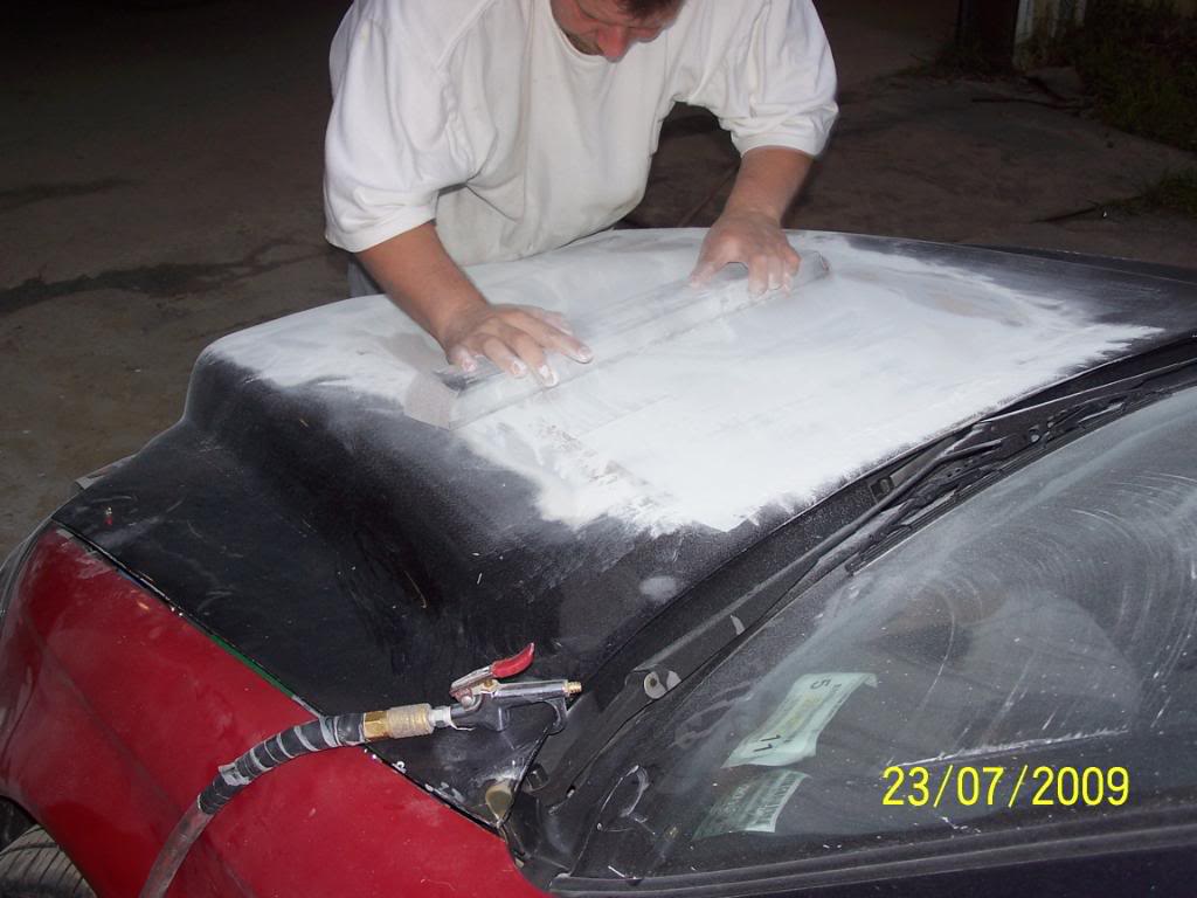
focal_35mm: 51
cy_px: 449
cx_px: 598
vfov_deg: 28.6
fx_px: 1764
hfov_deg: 37.5
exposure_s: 1/60
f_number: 3.2
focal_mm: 8.5
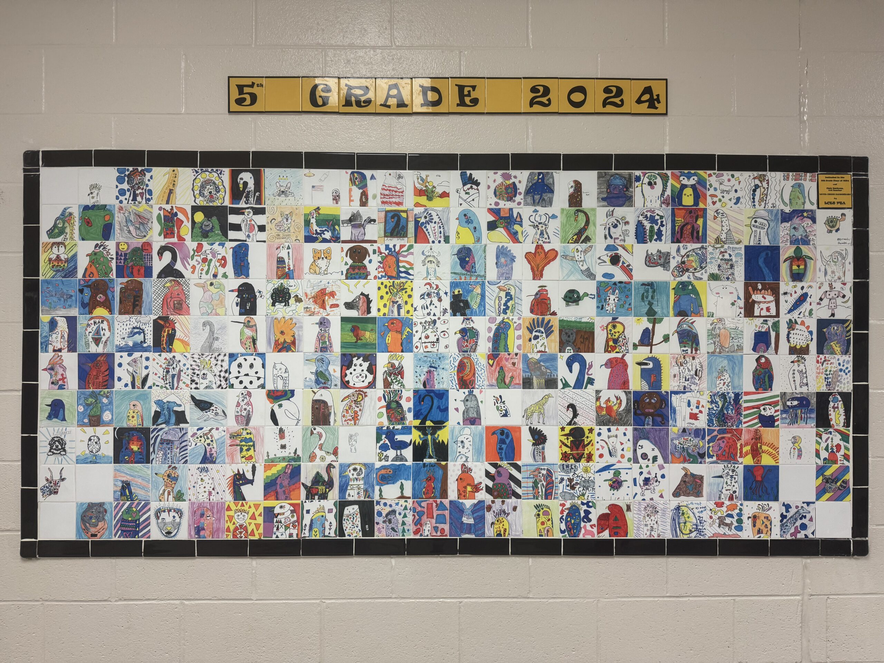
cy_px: 332
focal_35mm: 24
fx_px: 613
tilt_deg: +0.8
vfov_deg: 56.8
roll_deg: +0.4
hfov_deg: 71.6
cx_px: 442
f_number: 1.78
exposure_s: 1/60
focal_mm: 6.76
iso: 160
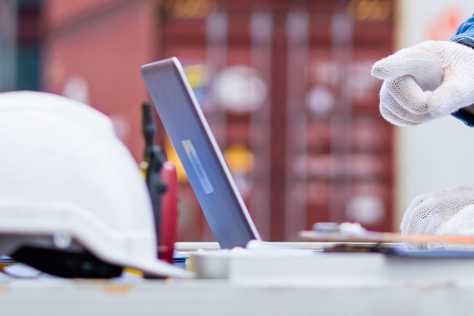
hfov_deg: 6.3
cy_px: -202
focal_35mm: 329
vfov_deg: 4.1
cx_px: 391
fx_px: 4331
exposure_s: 1/800
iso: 250
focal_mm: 85
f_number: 2.8
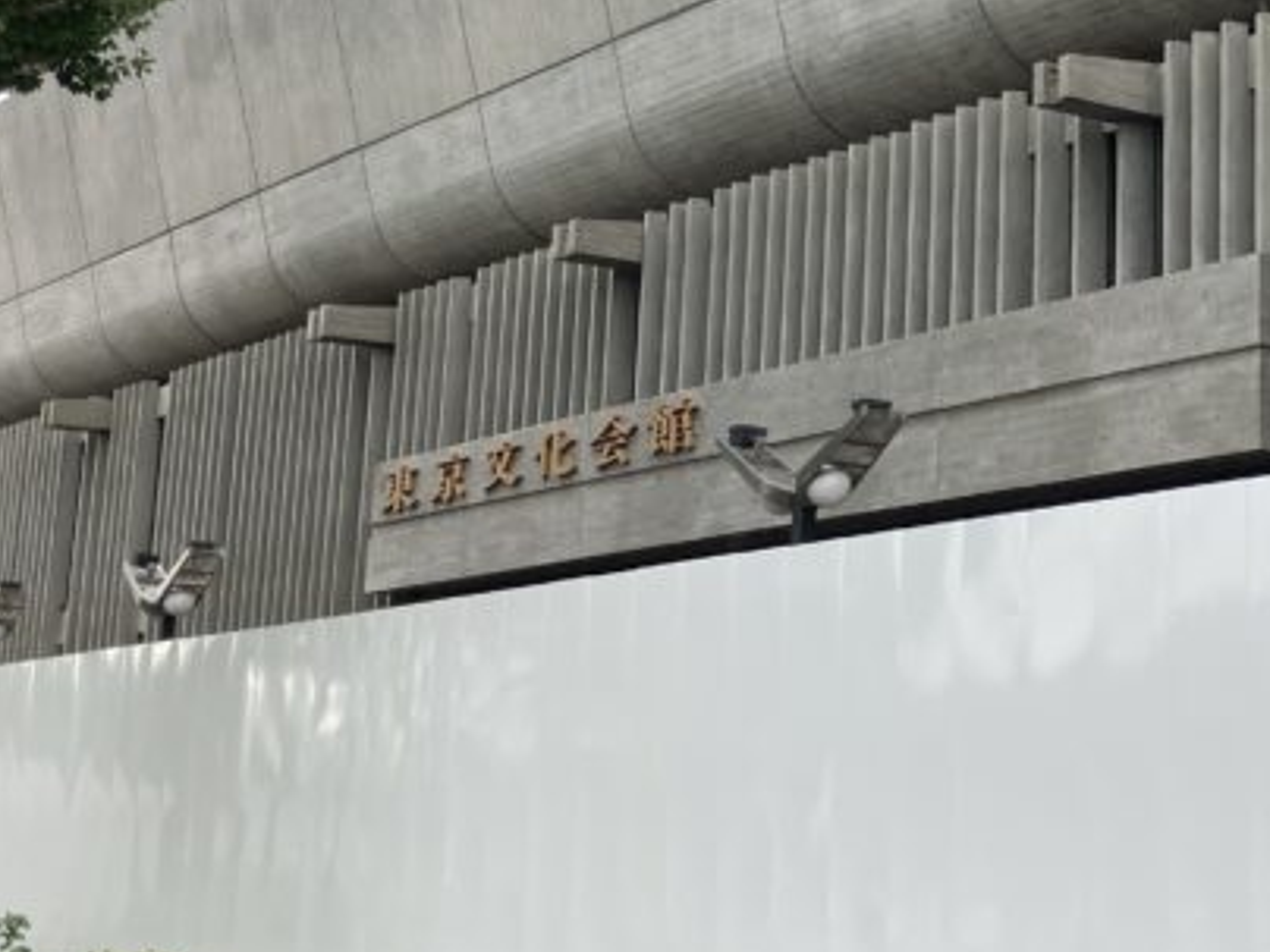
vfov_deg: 20.5
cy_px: 189
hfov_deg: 26.6
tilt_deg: +16.1
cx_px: 1094
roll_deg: -0.1
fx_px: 2605
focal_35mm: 71
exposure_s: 1/170
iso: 25
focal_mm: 3.99
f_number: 1.8
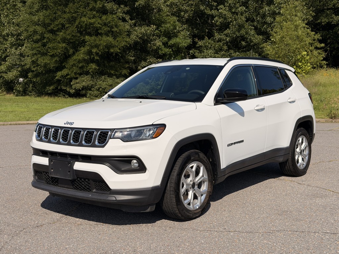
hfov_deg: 39.7
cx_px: 170
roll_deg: +1.1
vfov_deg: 30.3
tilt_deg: -2.3
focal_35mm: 48
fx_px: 470
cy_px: 127
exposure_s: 1/11364
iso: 64
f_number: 1.78
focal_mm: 6.76
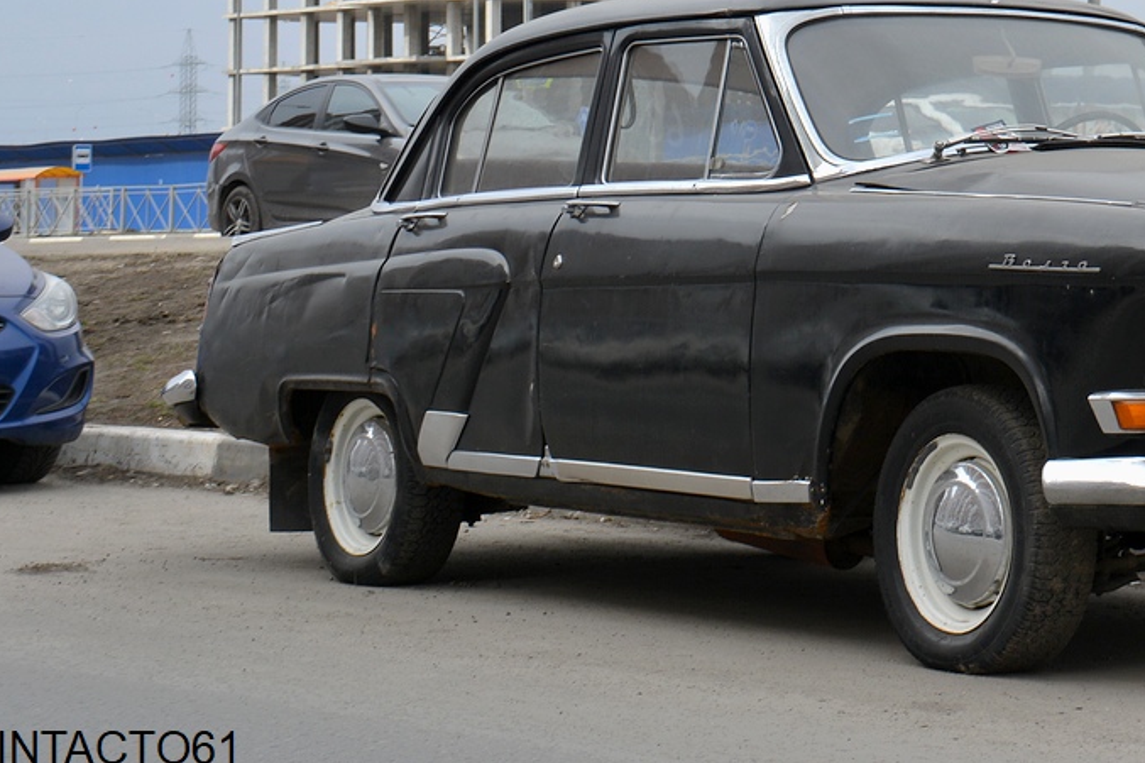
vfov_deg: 13.4
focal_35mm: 101
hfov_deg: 19.9
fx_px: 3211
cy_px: 100
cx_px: 1006
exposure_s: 1/250
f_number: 8
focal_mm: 38
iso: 140
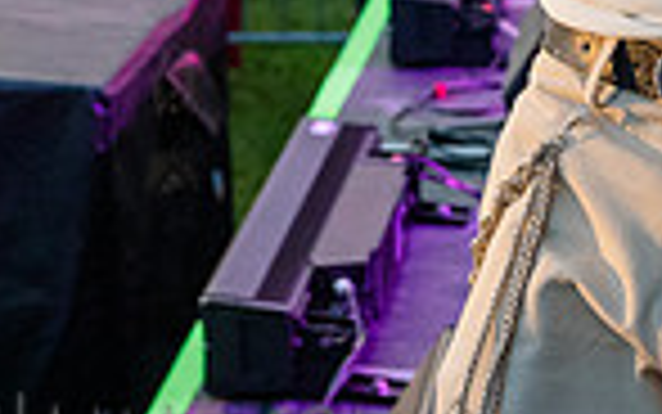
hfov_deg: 10.8
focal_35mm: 193
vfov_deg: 6.7
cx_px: 171
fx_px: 3483
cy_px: -322
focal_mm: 48
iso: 4000
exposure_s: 1/500
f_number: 3.5
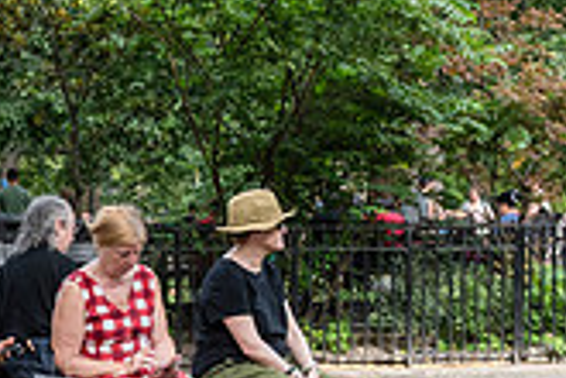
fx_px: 1949
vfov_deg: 11.0
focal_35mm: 124
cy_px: 326
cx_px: -88
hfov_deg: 16.0
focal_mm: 31
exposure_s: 1/640
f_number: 3.5
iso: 800
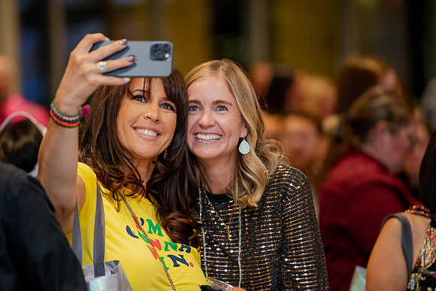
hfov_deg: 9.4
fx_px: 2642
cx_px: 183
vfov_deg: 6.3
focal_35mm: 218
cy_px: 156
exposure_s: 1/125
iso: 3200
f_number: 2.8
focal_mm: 185
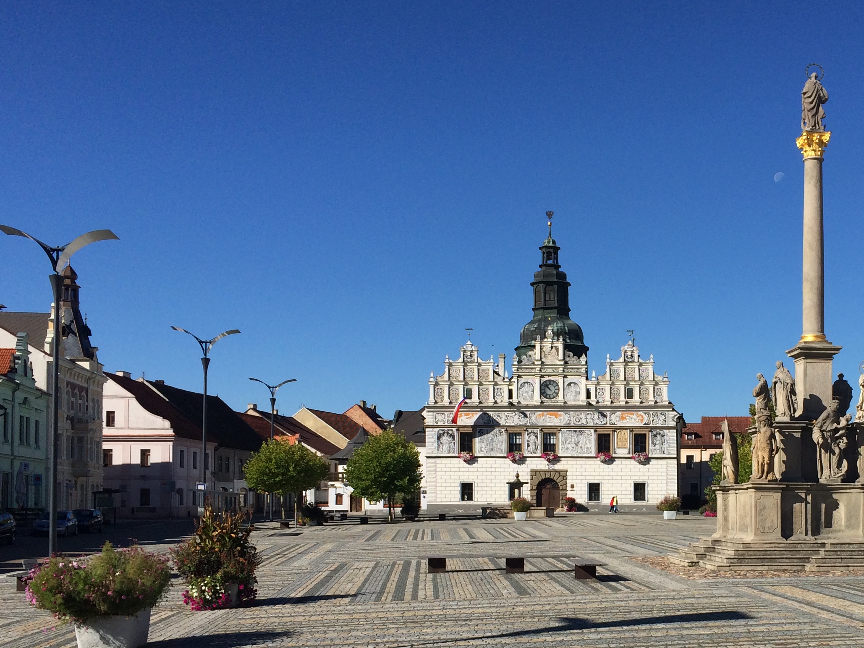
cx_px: 662
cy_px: 474
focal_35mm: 46
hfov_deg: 40.0
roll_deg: +0.0
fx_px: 1148
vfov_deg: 31.0
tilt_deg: +1.2
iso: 32
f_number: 2.2
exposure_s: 1/2933
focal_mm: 4.15
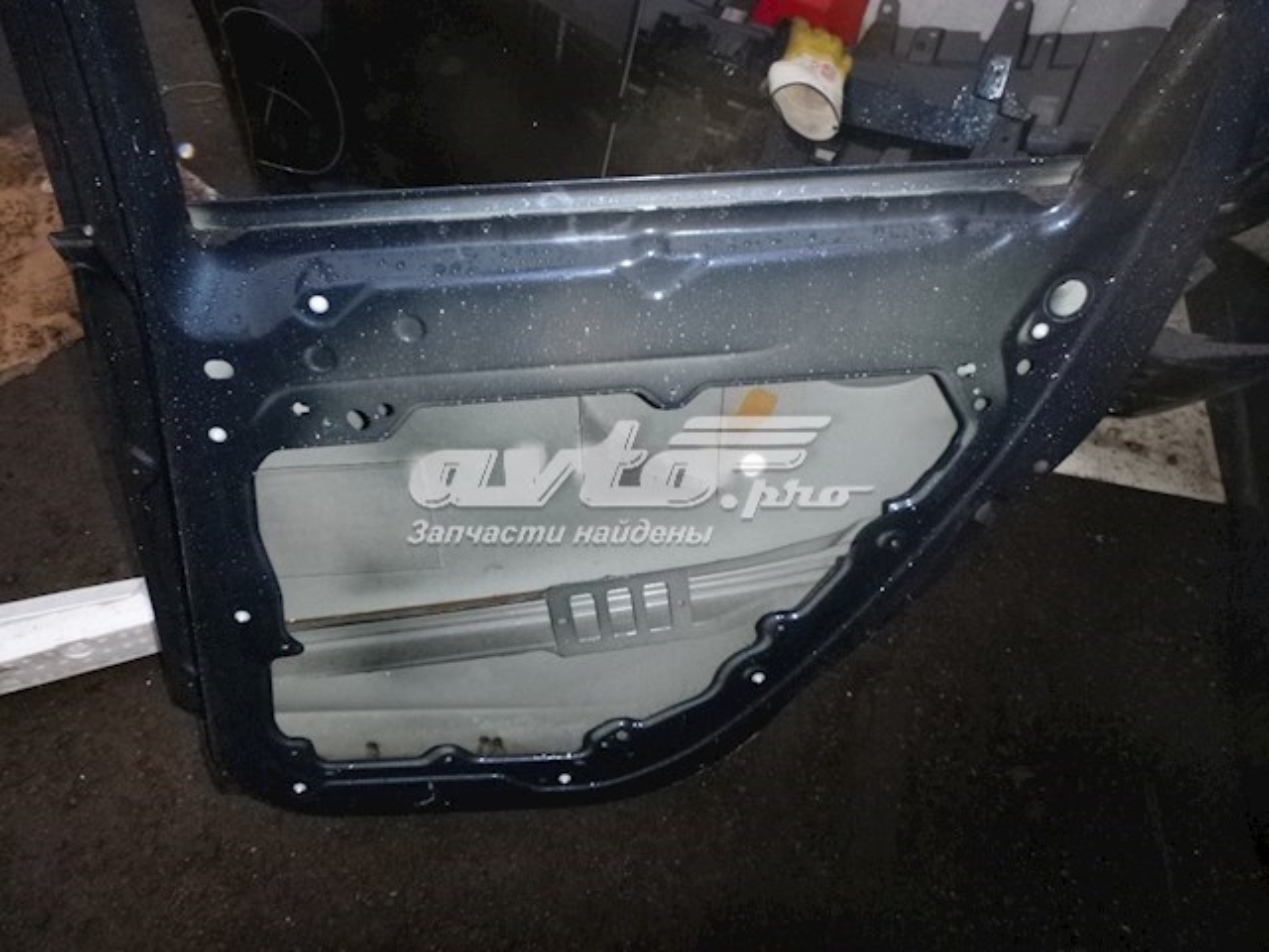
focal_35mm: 25
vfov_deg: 54.9
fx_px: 916
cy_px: 476
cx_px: 634
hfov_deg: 69.4
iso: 400
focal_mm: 4.5
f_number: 3.9
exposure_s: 1/60
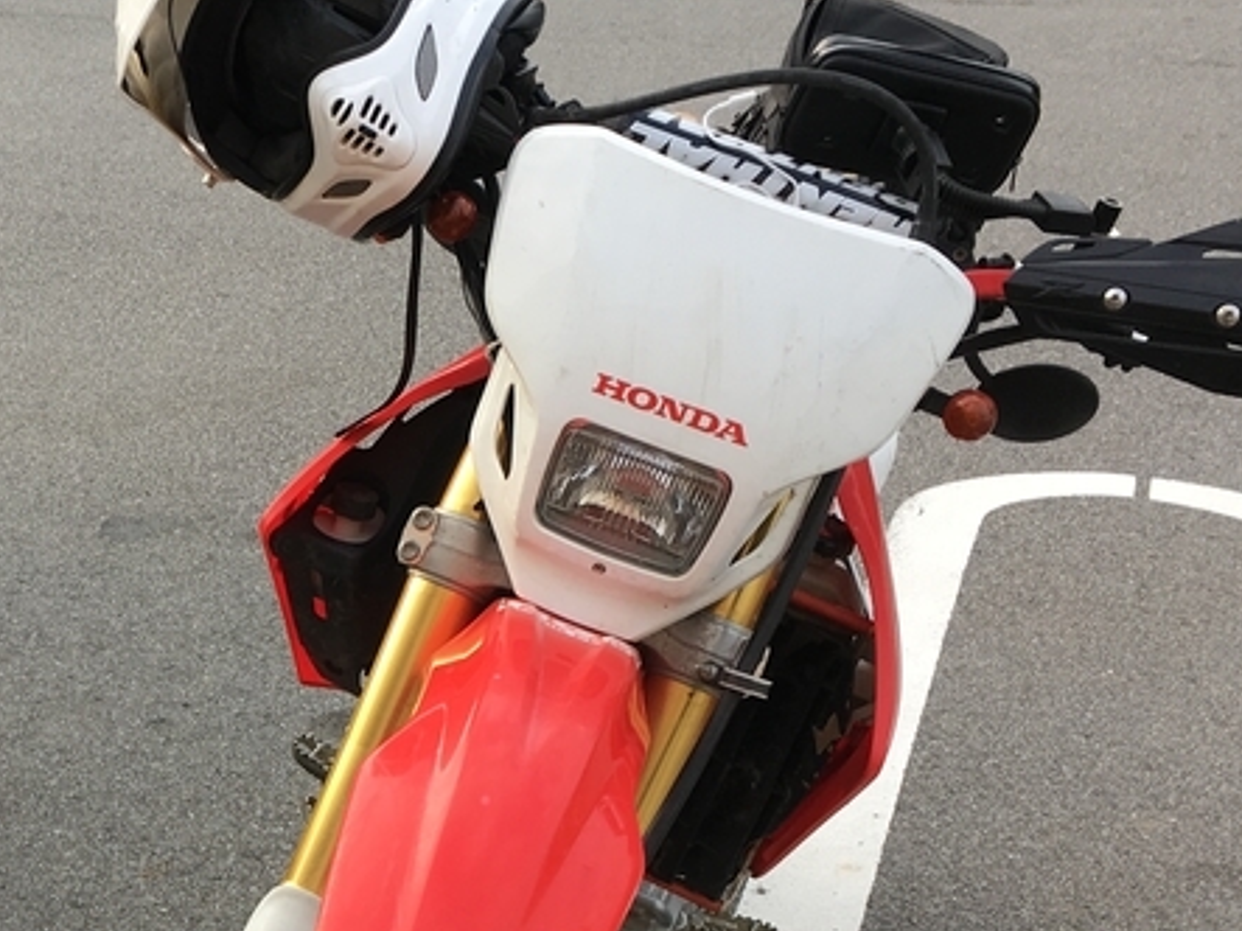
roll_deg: +1.4
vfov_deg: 21.4
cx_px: 62
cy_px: 838
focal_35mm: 67
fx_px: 2403
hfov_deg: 27.6
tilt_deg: -28.2
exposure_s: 1/239
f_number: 2.2
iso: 25
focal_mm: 4.15
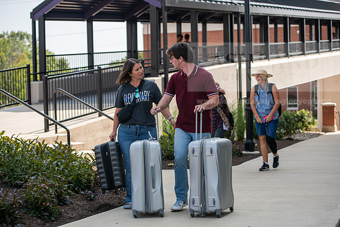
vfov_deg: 19.5
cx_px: 170
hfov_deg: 28.8
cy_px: 114
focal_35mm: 70
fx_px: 661
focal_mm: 70
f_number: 3.5
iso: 64
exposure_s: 1/400
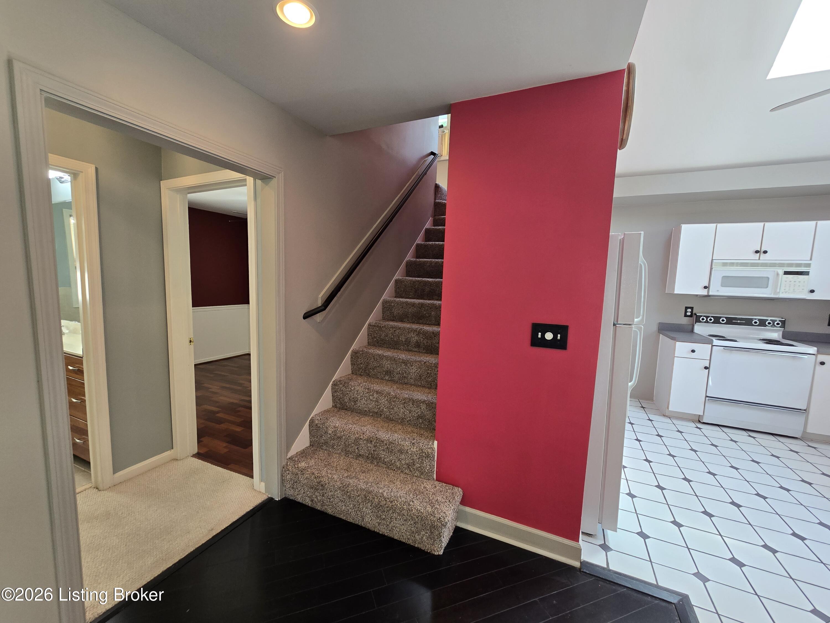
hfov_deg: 106.2
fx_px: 312
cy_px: 312
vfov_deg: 89.9
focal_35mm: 13
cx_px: 415
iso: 100
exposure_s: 1/60
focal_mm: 2.2
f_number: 2.2
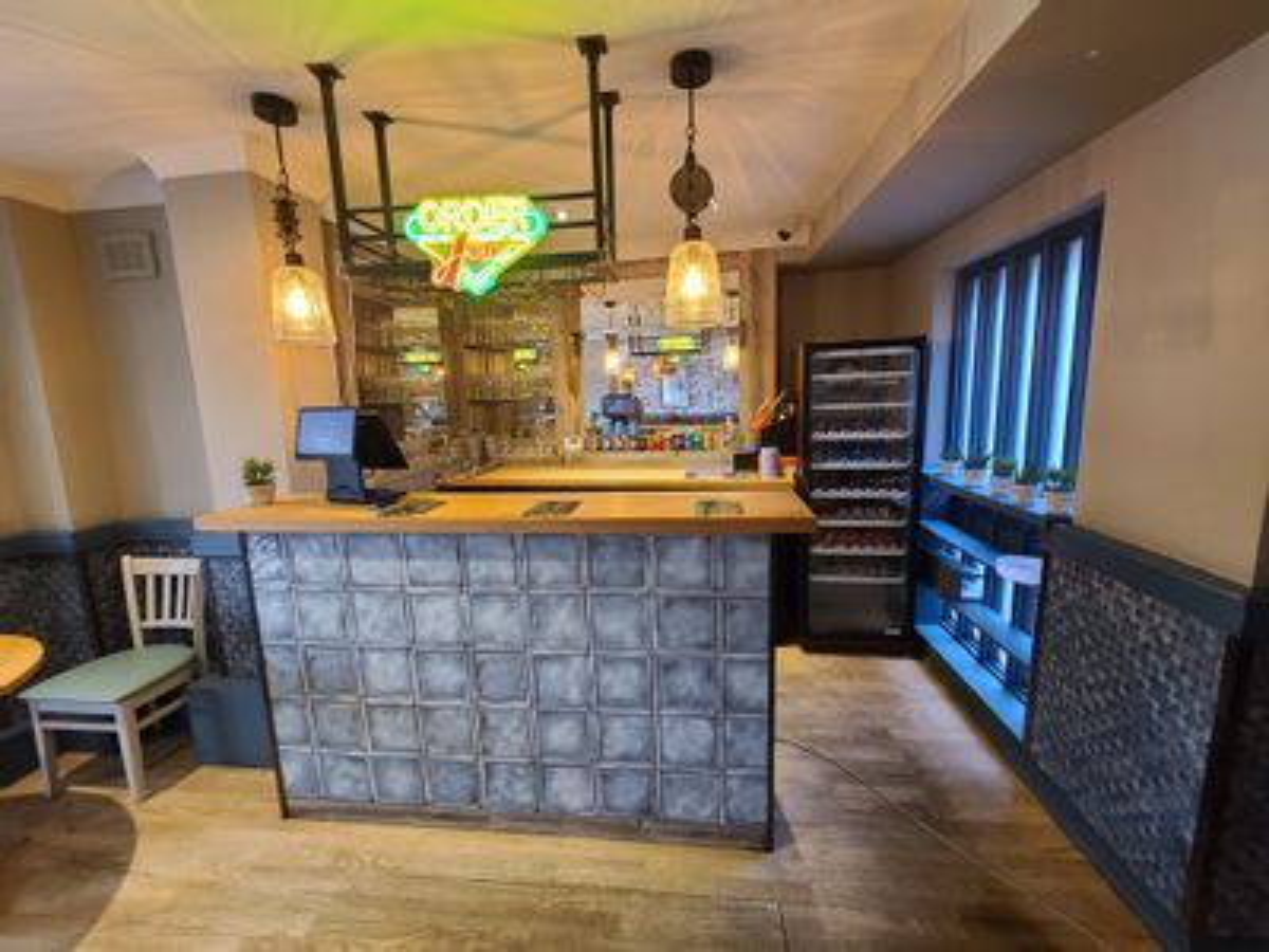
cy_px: 476
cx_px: 634
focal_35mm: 13
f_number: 2.2
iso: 320
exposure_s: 1/33
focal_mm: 2.2
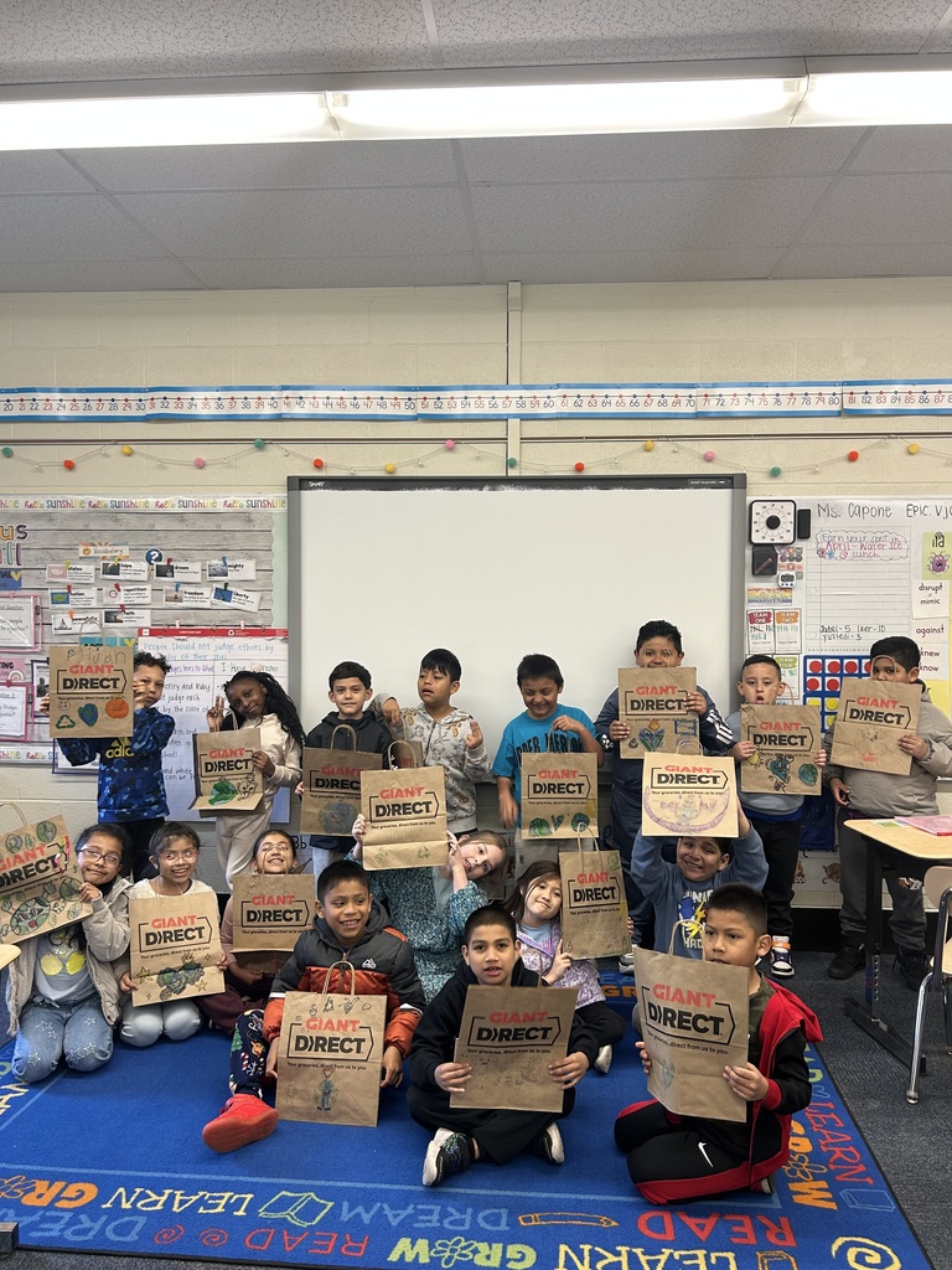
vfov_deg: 67.3
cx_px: 476
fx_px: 953
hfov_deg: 53.1
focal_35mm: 26
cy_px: 635
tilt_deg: -2.2
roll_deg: +0.0
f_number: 1.5
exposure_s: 1/60
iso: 80
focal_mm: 5.7
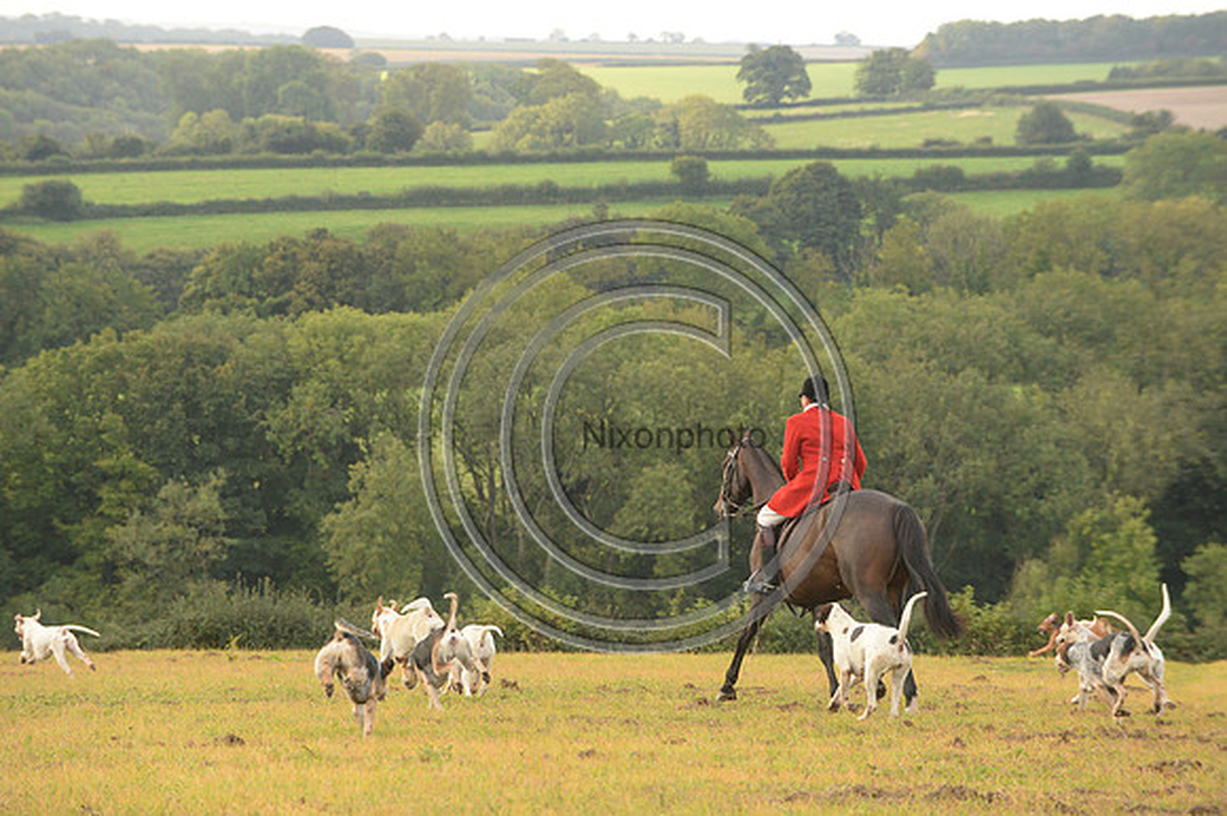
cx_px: 614
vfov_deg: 7.6
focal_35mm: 180
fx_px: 6131
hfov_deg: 11.4
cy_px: 408
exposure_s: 1/1000
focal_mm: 180
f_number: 5.6
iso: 2500
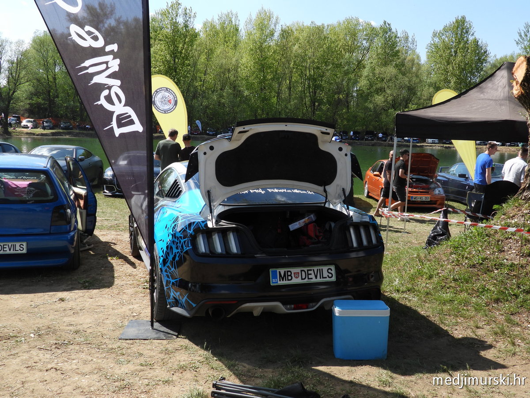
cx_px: 265
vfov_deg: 40.7
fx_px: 536
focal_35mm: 35
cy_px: 199
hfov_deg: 52.6
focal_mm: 6.3
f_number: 3.2
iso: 100
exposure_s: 1/1000
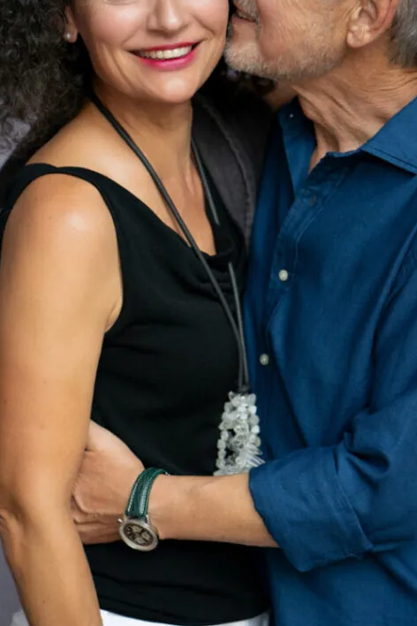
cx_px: 203
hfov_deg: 11.1
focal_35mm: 123
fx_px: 2137
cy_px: 286
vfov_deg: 16.6
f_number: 2.8
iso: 640
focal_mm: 85
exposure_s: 1/400
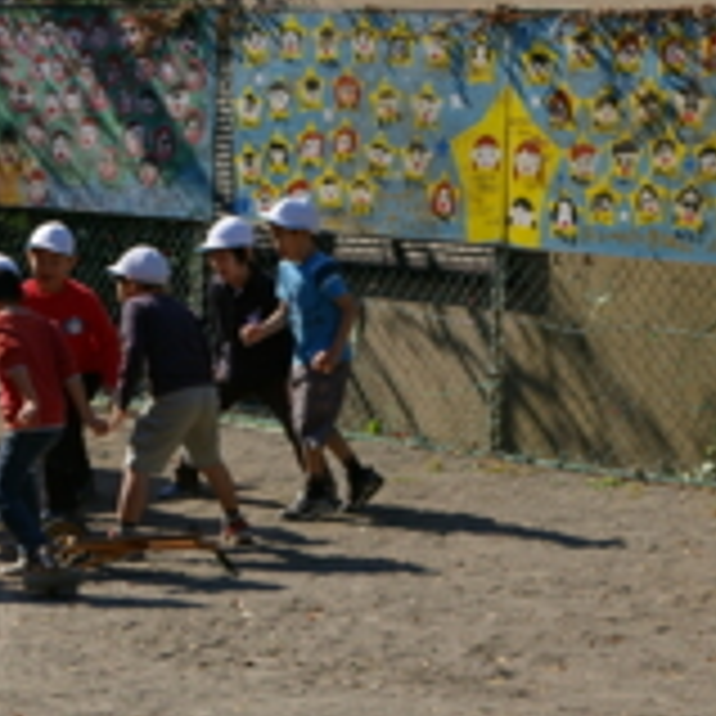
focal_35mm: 176
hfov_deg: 9.9
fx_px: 4120
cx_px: 81
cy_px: 295
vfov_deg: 9.9
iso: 200
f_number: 9.5
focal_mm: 55
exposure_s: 1/250
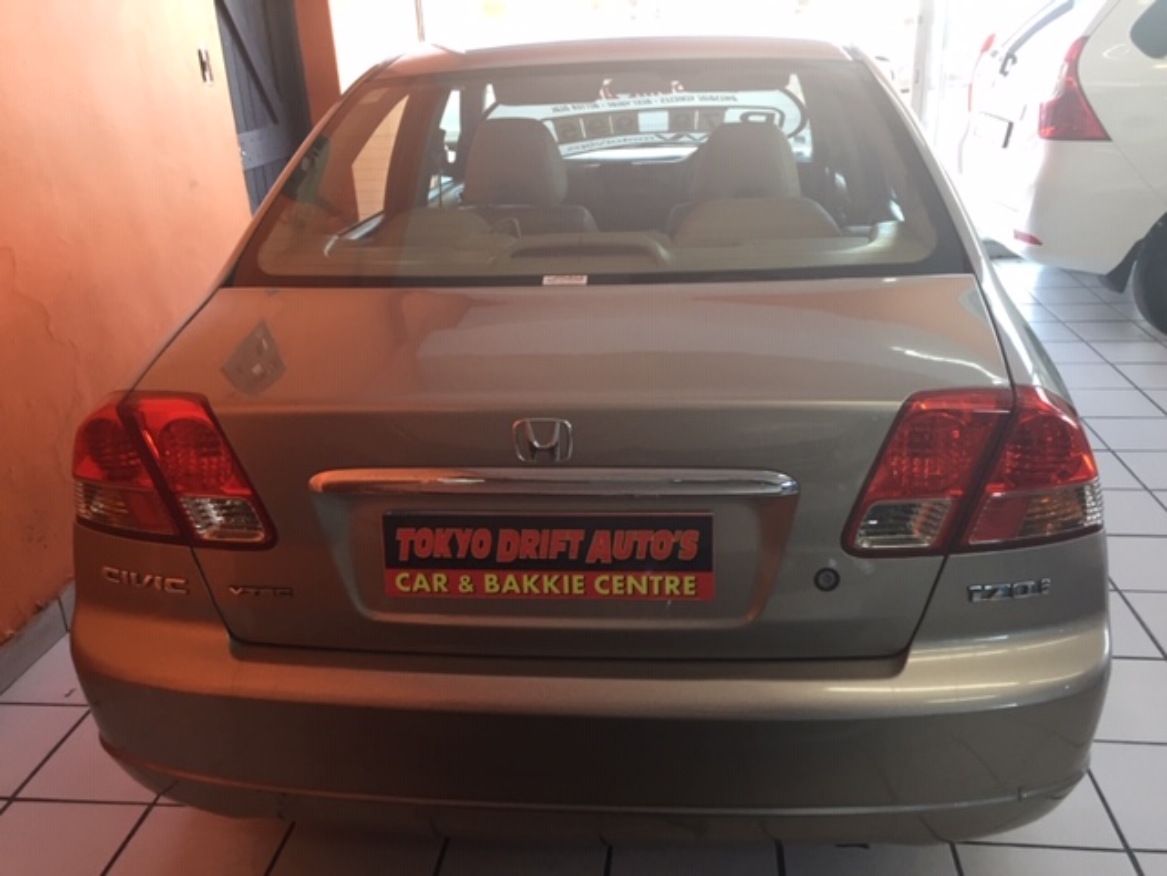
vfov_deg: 48.2
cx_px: 584
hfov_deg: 61.7
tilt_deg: -22.9
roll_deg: +3.4
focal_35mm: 29
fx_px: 978
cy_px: 438
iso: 50
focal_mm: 4.15
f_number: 2.2
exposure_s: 1/33
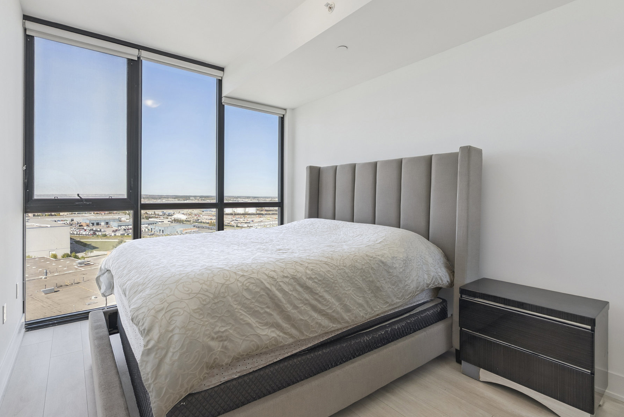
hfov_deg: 93.1
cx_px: 296
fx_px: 295
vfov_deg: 70.5
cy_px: 197
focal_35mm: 17
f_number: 8
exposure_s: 1/30
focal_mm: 16
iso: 80
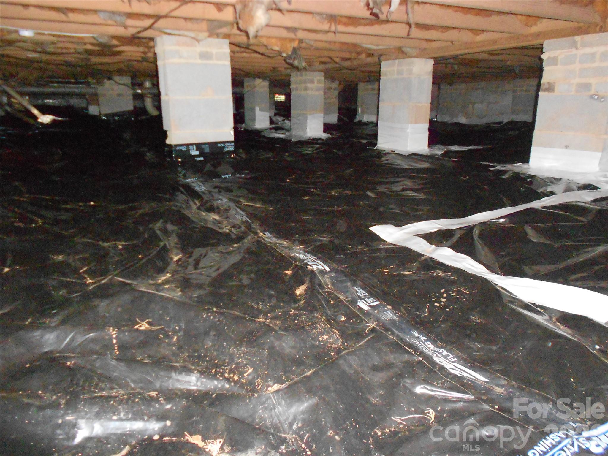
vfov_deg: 53.1
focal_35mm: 26
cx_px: 304
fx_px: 457
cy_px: 228
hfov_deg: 67.3
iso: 1250
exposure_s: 1/25
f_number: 3.2
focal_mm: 4.6
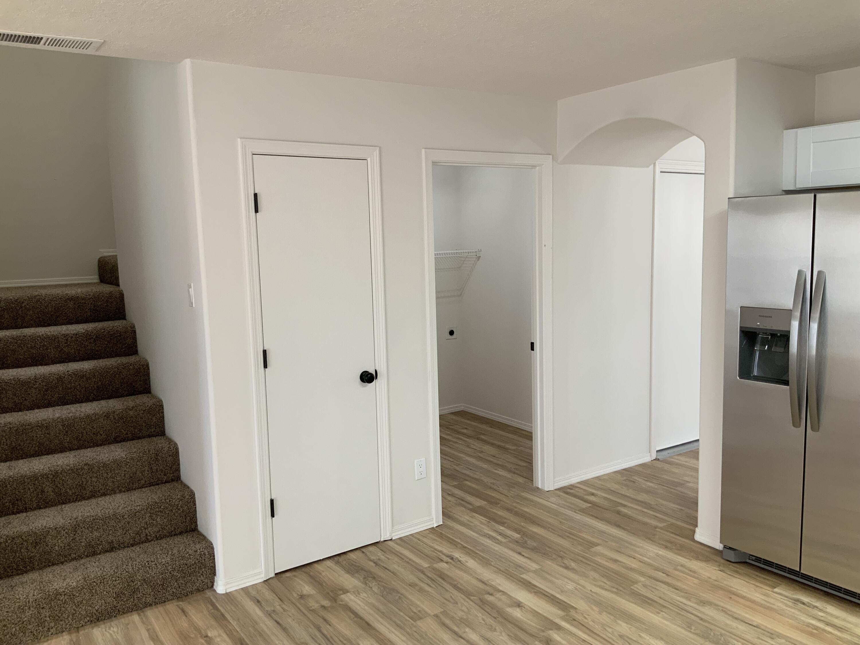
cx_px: 430
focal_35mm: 29
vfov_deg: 48.2
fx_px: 720
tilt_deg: -7.6
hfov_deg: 61.7
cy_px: 322
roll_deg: +2.0
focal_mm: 3
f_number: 1.8
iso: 64
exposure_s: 1/60
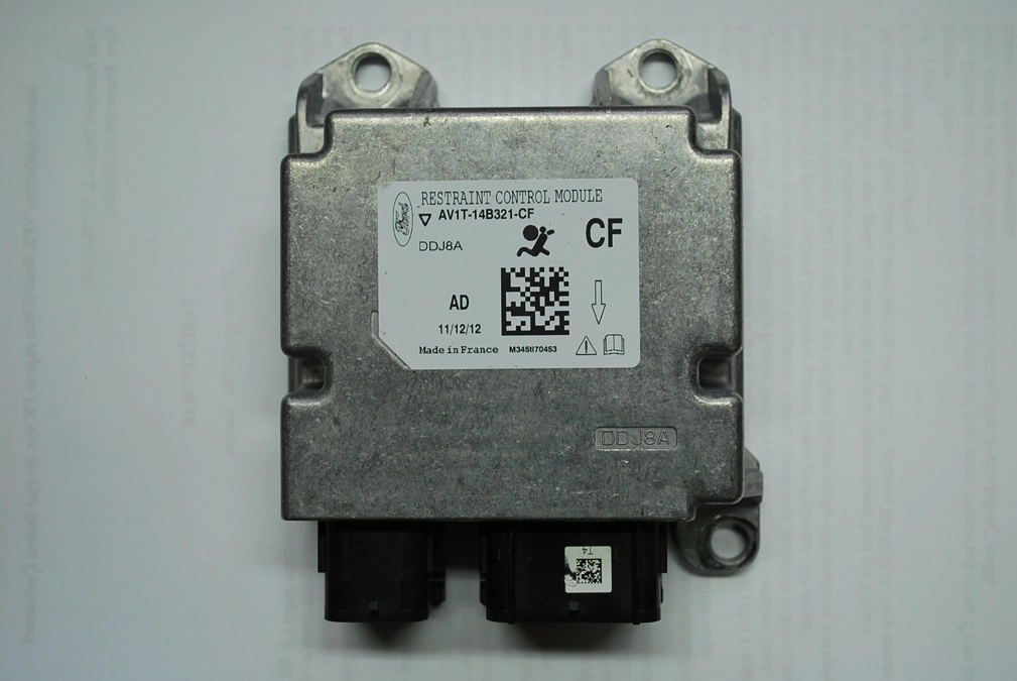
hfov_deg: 41.1
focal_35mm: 48
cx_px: 508
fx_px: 1357
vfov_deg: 28.1
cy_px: 340
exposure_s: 1/30
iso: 220
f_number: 5
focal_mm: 32
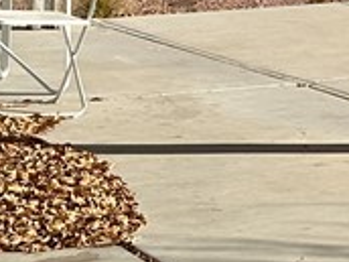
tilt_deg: -1.6
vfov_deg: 10.1
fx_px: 1442
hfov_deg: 12.9
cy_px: -118
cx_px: 550
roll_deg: -0.8
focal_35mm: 143
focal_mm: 6.86
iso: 80
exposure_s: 1/6623
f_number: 1.78
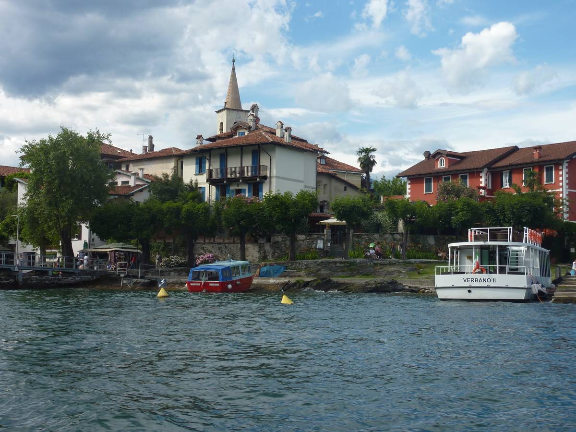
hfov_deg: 39.7
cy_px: 216
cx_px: 288
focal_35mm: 48
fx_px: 799
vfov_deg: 30.3
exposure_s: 1/400
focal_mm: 7.9
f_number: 4.5
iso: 80
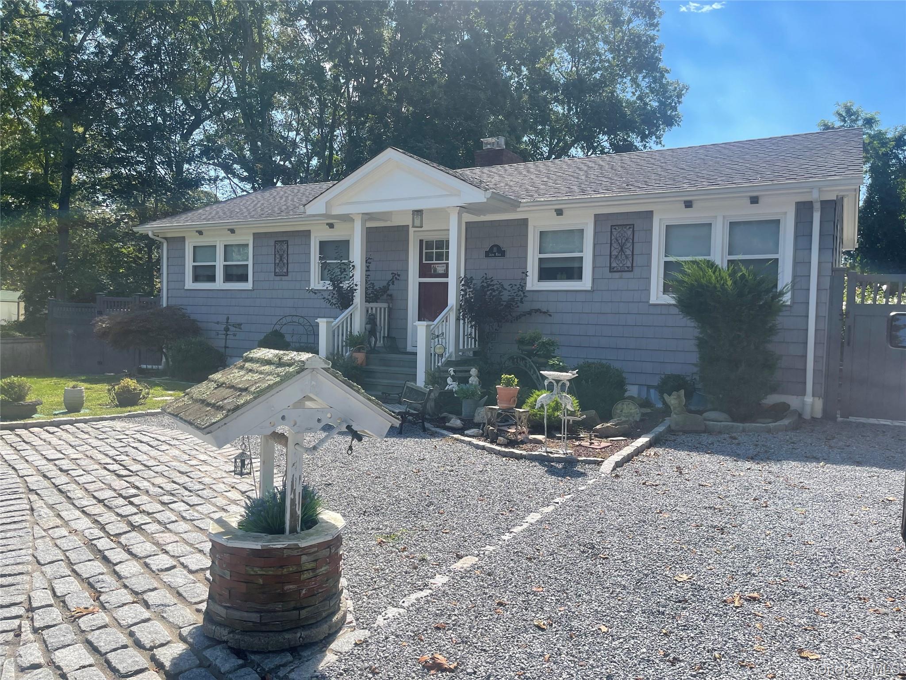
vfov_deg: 54.9
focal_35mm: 25
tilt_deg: -3.2
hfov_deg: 69.4
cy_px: 340
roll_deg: -1.2
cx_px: 453
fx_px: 654
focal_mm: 5.1
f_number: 1.6
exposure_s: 1/1597
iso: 32
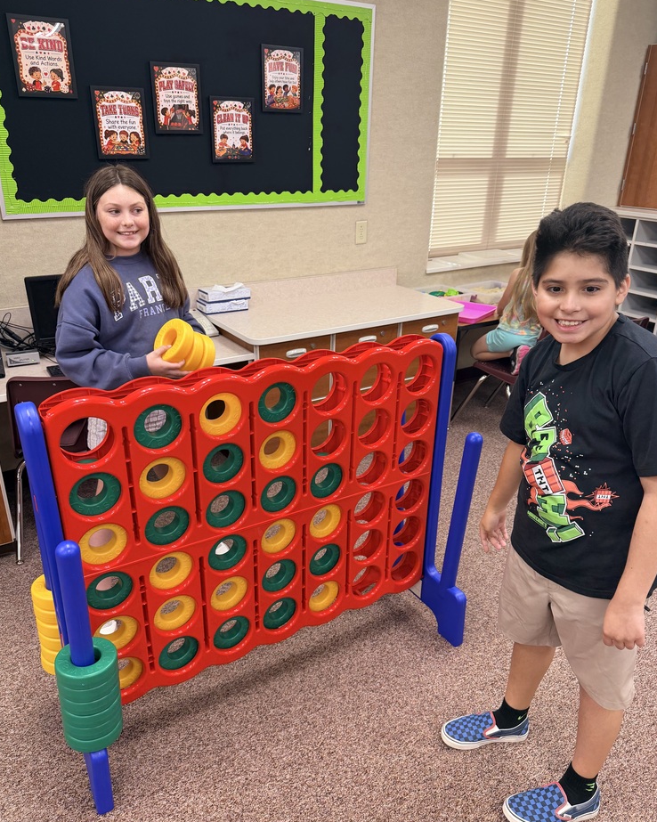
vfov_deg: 66.0
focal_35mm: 26
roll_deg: -1.1
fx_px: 632
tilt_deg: -24.5
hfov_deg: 54.9
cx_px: 328
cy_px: 429
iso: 125
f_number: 1.78
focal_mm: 6.76
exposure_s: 1/60
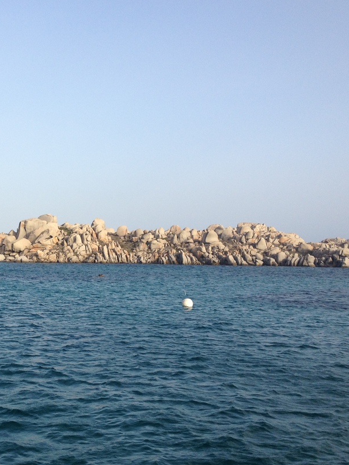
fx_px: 699
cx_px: 47
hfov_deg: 27.2
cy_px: 233
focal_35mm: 52
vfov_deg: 36.8
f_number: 2.4
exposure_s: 1/935
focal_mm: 4.28
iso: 64
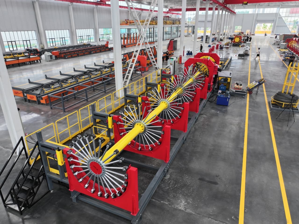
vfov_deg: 56.8
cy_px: 112
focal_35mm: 24
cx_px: 150
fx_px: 207
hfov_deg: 71.6
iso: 100
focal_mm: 12.29
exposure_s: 1/50
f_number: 2.8
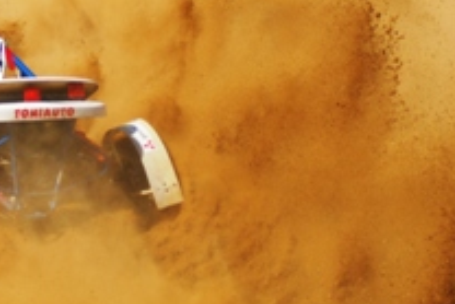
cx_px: 2
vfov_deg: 6.1
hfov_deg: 9.0
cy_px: 61
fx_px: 2858
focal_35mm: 226
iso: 320
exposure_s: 1/1000
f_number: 4
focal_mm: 70
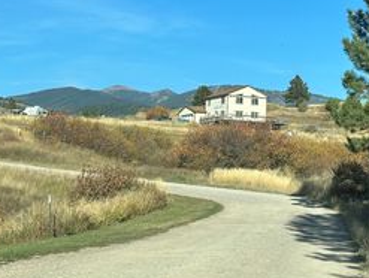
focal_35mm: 97
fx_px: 1036
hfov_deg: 20.2
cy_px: 75
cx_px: 235
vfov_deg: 15.2
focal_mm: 6.86
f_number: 1.78
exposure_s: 1/3367
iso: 64
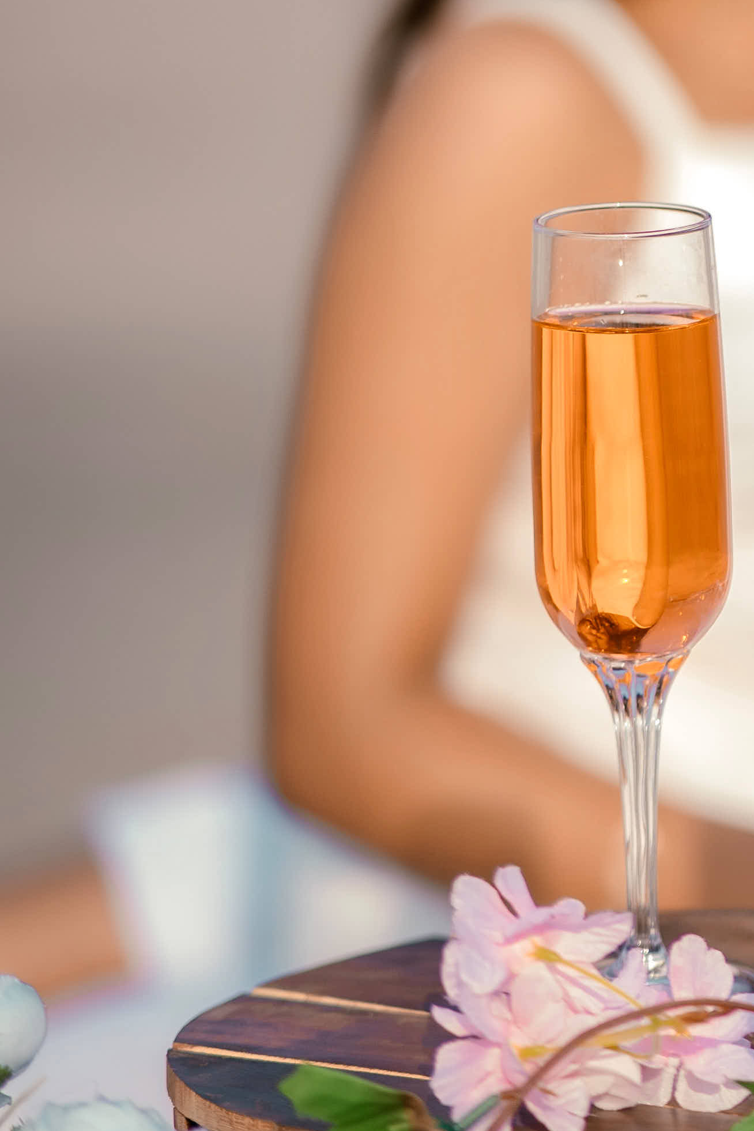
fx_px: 8168
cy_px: 40
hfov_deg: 5.2
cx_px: 1070
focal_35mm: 260
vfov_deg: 7.9
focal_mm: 85
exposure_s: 1/3200
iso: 80
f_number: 1.4
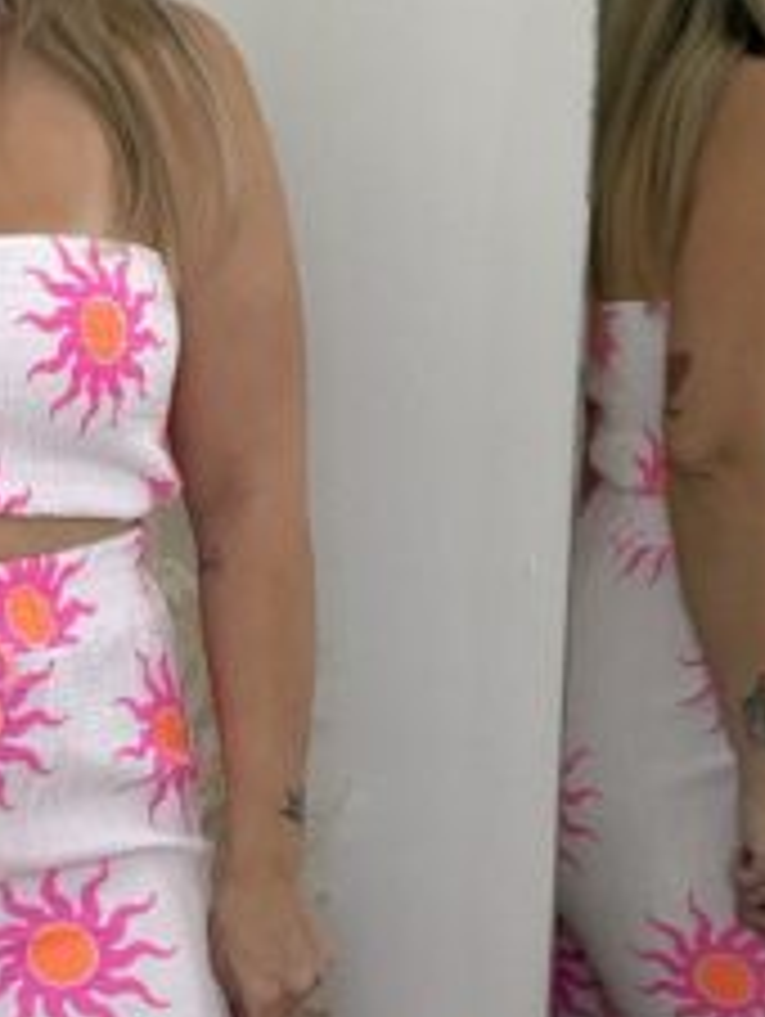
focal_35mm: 106
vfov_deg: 18.4
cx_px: -63
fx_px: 3118
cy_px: 770
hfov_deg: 13.7
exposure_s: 1/60
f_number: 1.9
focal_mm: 2.71
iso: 100
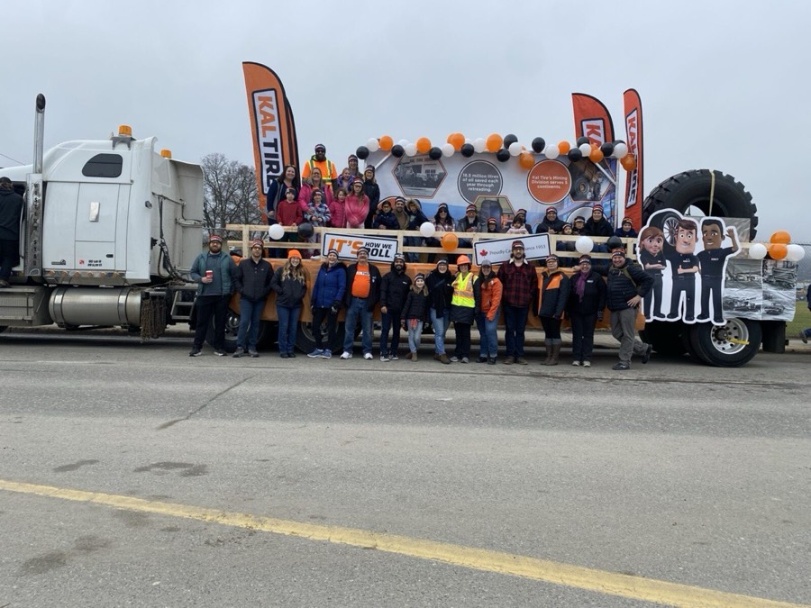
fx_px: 609
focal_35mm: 26
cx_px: 406
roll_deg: -2.6
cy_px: 304
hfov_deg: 67.3
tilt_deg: -3.0
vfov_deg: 53.1
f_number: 1.8
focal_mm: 4.25
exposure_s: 1/1272
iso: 32
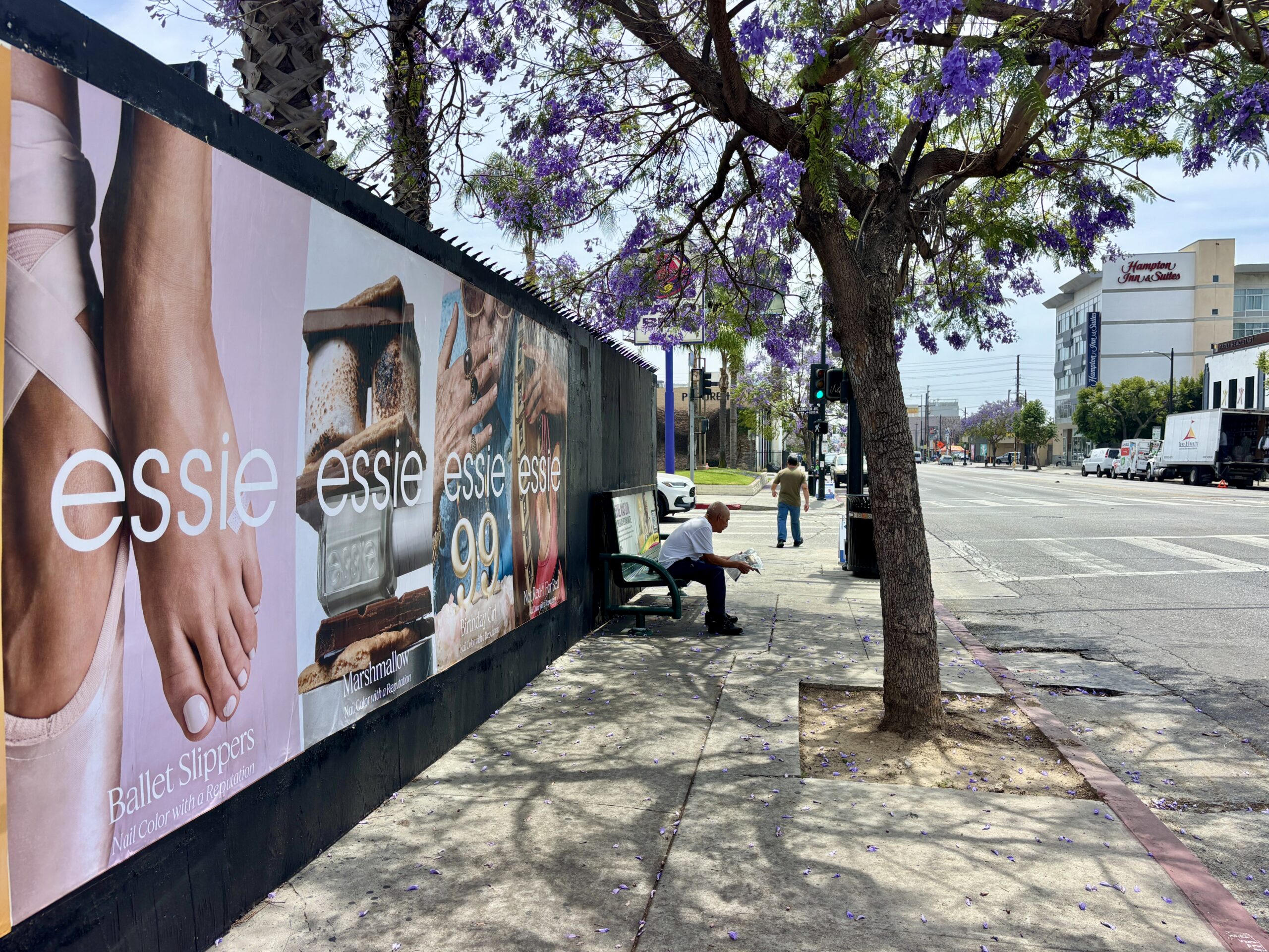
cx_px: 634
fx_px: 953
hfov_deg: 67.3
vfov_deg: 53.1
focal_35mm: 26
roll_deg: -0.1
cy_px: 476
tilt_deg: -0.1
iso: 50
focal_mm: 5.96
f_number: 1.6
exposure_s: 1/2571
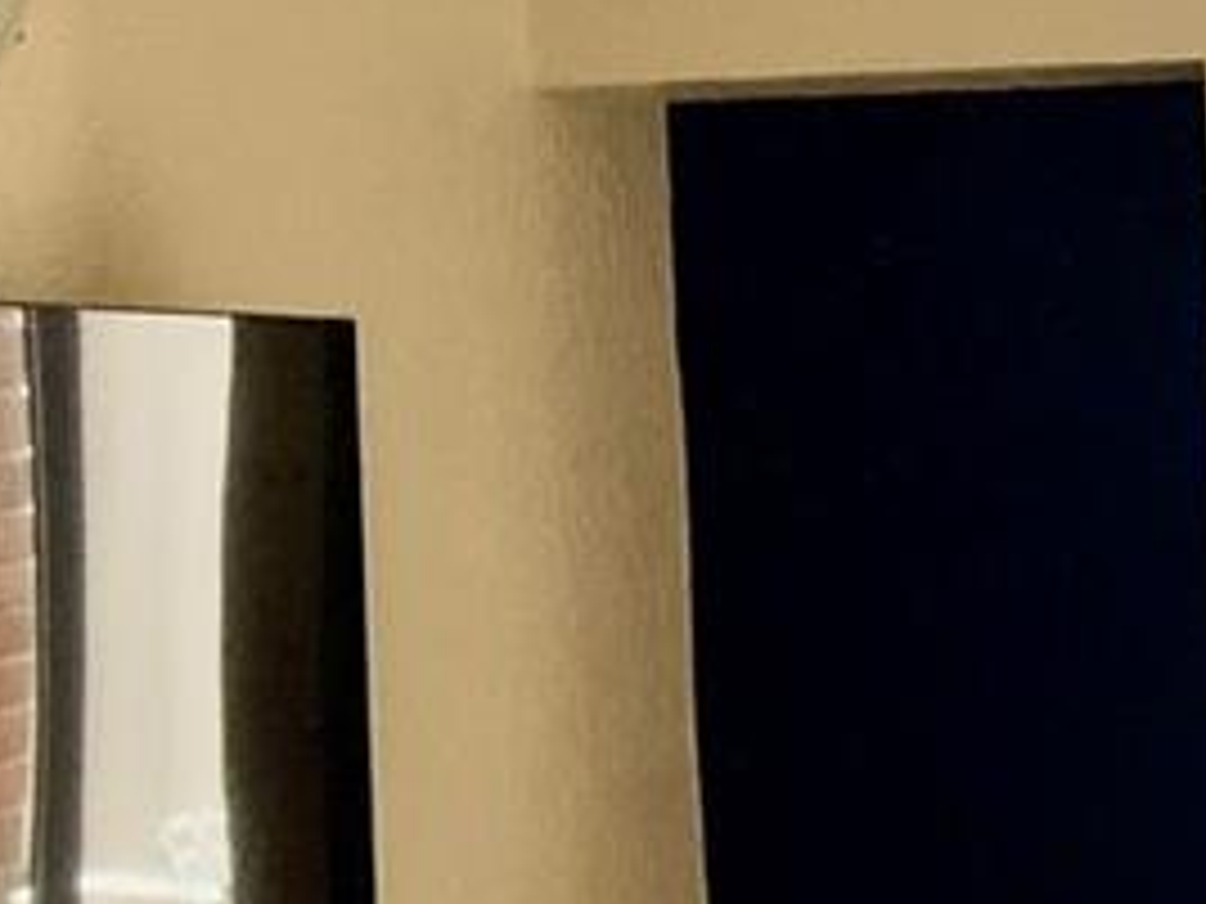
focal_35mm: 111
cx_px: 1800
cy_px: 697
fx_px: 3867
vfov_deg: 13.3
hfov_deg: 16.2
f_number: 1.8
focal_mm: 3
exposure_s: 1/122
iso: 16
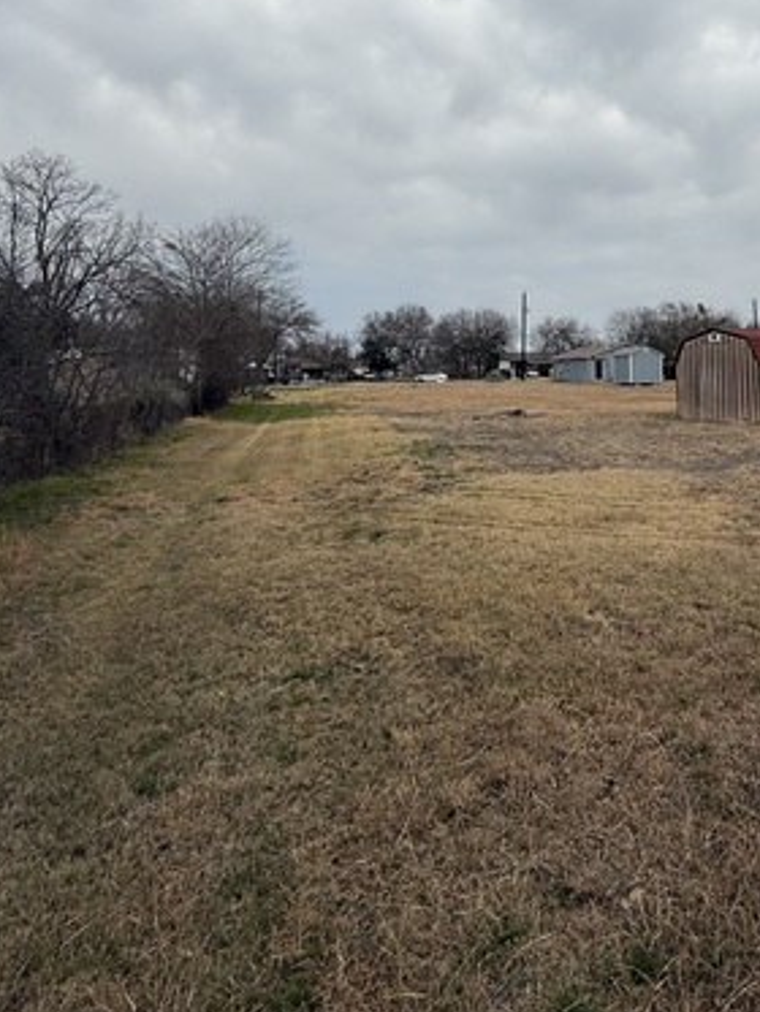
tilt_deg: +8.4
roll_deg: +0.9
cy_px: 285
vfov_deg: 68.1
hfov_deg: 53.6
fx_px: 702
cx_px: 592
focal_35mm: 24
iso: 50
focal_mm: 2.22
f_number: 2.2
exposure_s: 1/3891
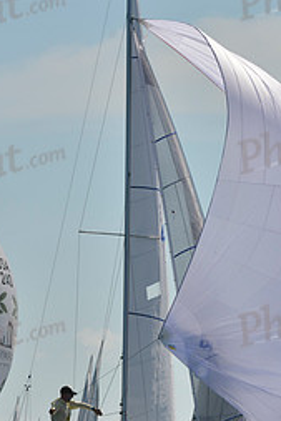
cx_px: 152
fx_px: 5904
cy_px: 241
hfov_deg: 2.7
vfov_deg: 4.1
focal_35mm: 505
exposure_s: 1/1000
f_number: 9
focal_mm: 220
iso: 200
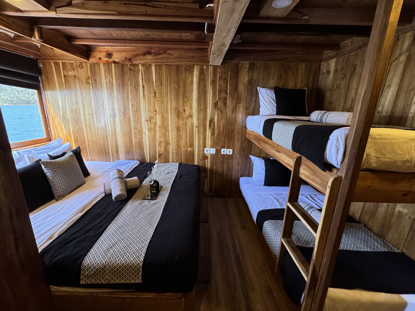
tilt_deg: -15.1
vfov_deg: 81.7
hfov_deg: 98.1
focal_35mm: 15
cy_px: 151
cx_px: 201
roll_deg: +0.3
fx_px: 180
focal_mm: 2.22
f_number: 2.2
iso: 320
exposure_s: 1/87
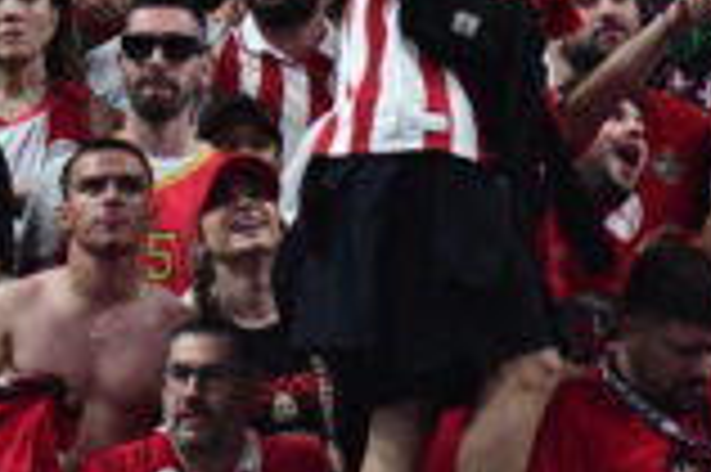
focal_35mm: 1600
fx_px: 31567
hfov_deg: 1.3
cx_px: -54
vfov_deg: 0.9
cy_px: 45
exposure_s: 1/400
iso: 2500
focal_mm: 210
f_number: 2.8
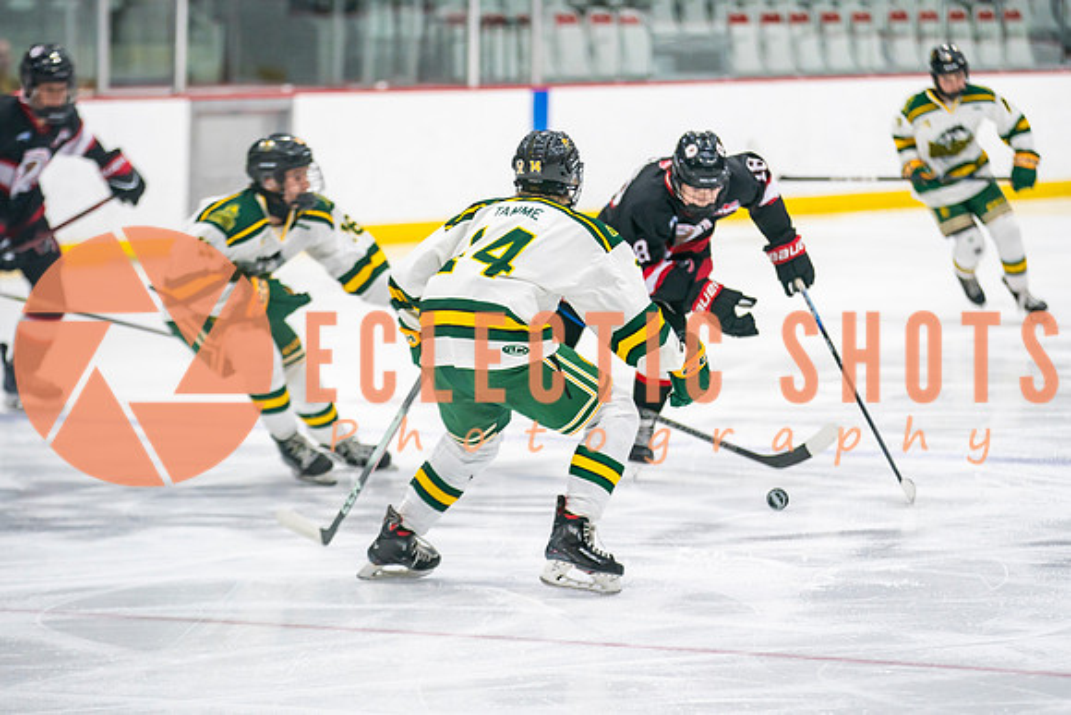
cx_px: 643
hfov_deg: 9.8
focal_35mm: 210
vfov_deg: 6.5
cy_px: 309
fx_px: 6254
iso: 800
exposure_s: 1/640
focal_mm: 165
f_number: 2.8
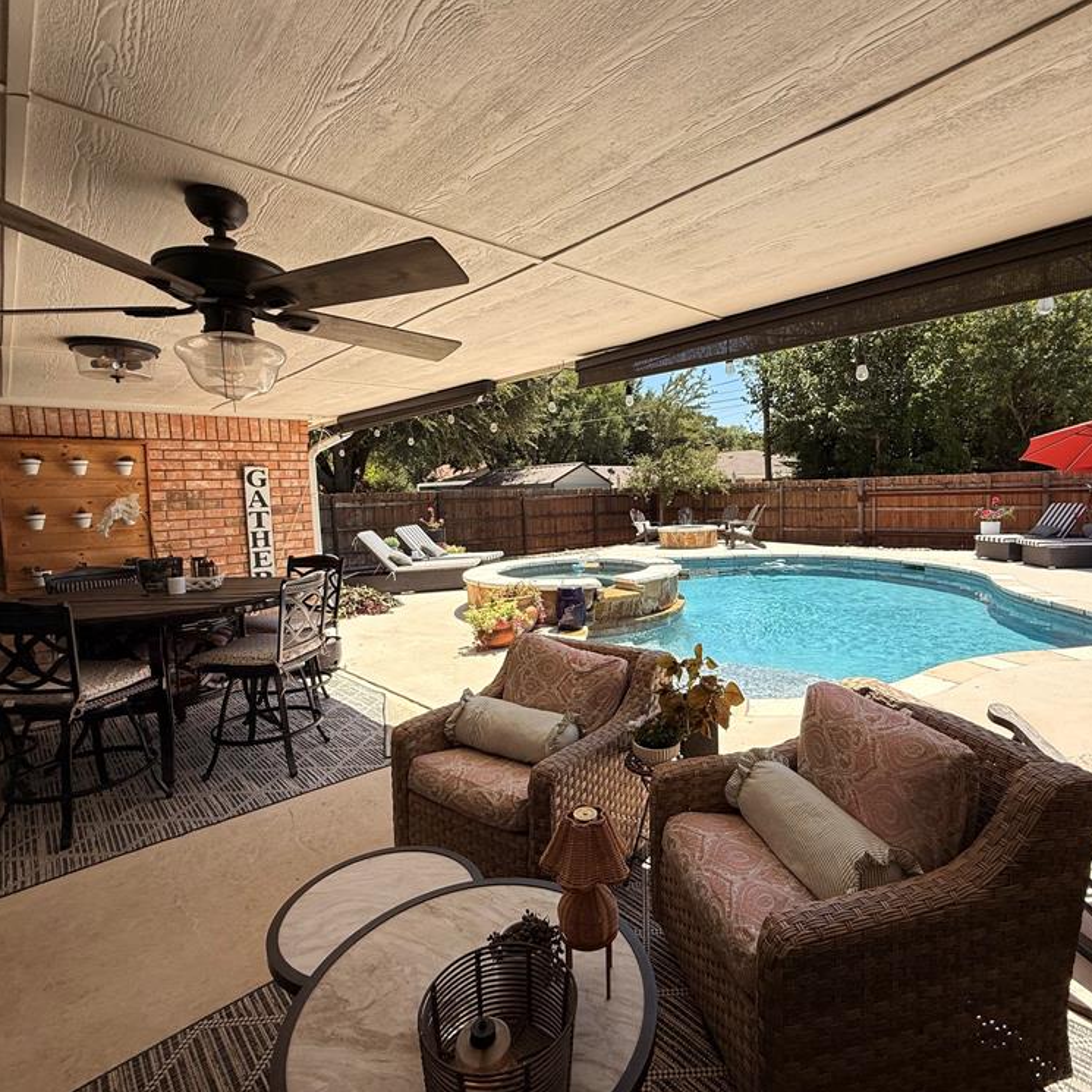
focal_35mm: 17
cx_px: 608
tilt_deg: -4.4
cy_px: 534
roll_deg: +1.6
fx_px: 607
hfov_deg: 83.6
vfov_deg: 84.0
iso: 50
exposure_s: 1/1259
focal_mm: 2.22
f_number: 2.2
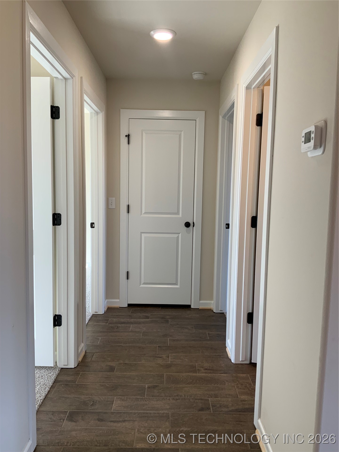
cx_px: 170
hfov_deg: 48.2
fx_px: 379
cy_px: 226
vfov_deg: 61.7
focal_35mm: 29
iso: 40
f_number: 1.8
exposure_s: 1/120
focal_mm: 3
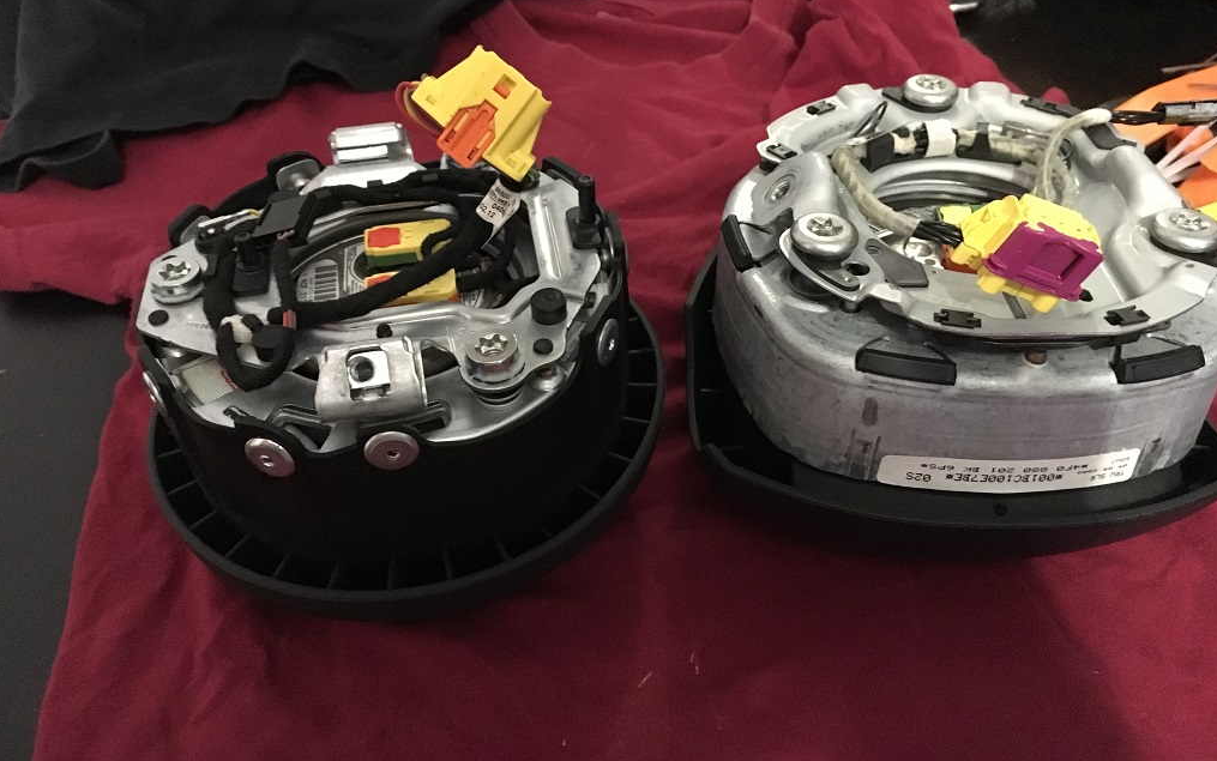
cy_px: 340
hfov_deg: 61.2
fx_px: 1028
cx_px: 609
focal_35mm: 31
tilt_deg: -43.0
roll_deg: +0.8
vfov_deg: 40.6
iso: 1000
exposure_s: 1/17
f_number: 2.2
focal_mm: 4.15
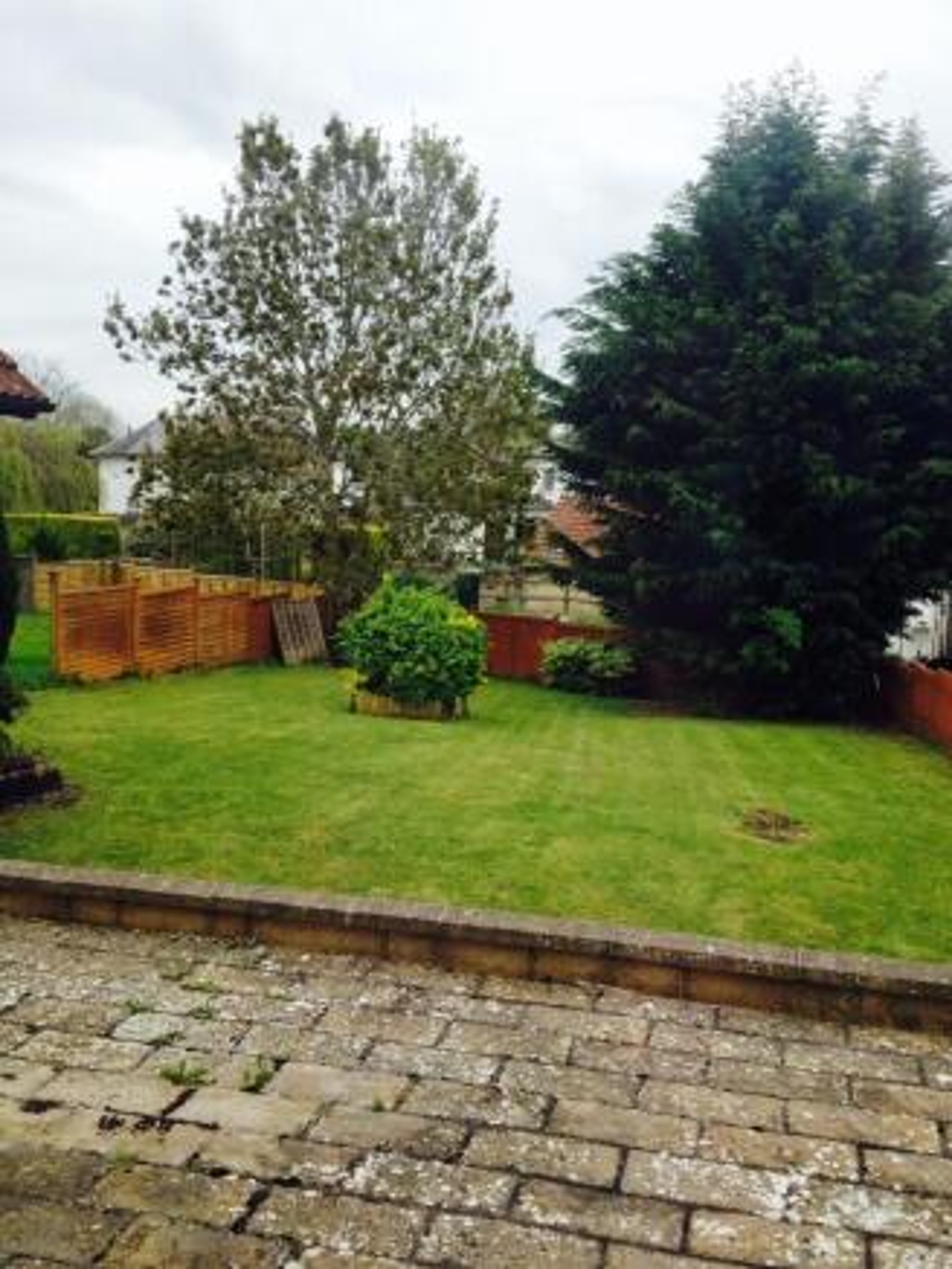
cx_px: 476
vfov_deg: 52.6
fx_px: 1283
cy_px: 634
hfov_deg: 40.7
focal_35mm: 35
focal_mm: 4.28
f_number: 2.4
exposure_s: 1/541
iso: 50
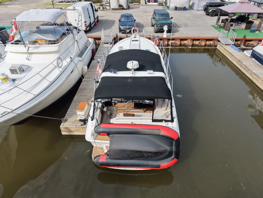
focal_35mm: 24
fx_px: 182
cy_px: 99
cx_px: 132
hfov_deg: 71.6
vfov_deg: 56.8
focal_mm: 8.67
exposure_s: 1/5000
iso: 400
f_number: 1.8
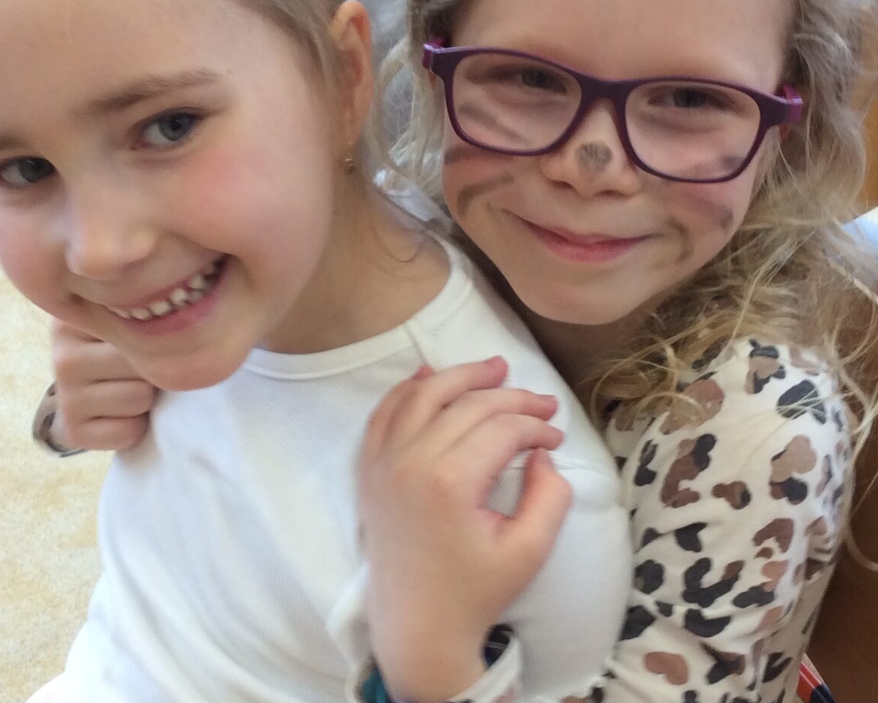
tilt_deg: -37.4
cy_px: 402
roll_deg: +0.3
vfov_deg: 22.2
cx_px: 396
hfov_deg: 27.5
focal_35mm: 69
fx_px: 1793
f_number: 2.4
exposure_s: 1/25
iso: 40
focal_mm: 3.3
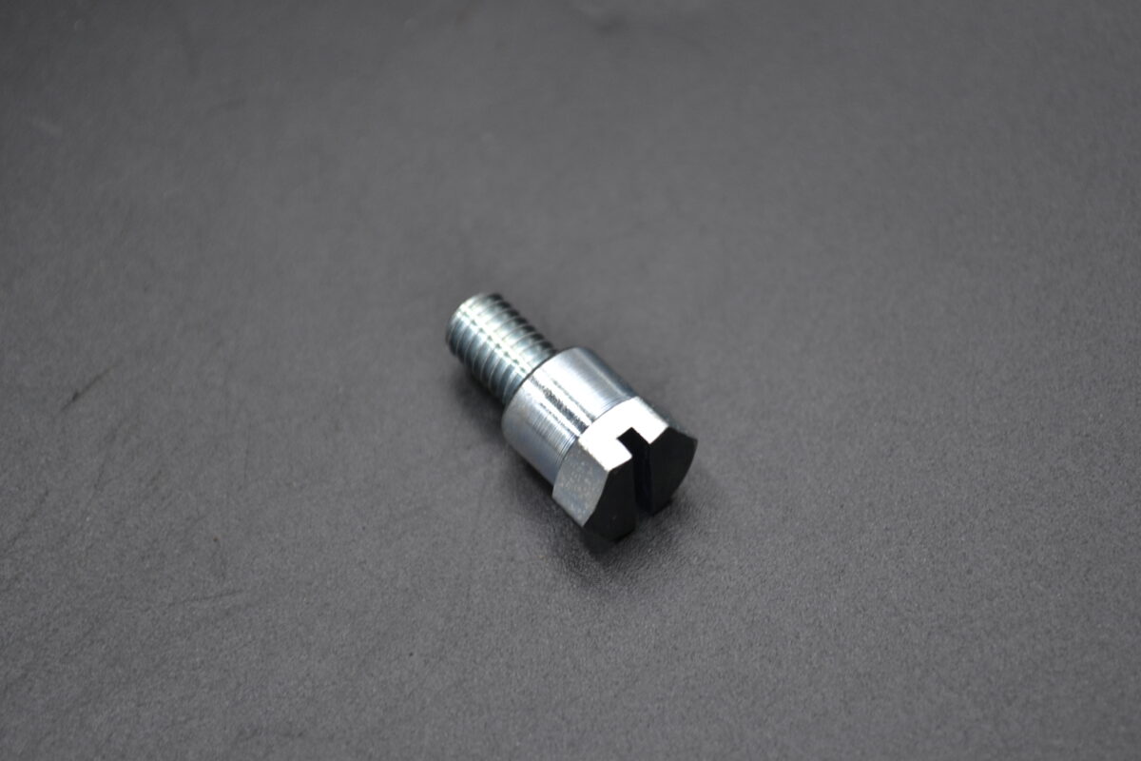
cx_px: 570
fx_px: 2615
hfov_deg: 24.6
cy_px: 380
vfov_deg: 16.6
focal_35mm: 82
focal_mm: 55
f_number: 5.6
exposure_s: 1/60
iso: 400
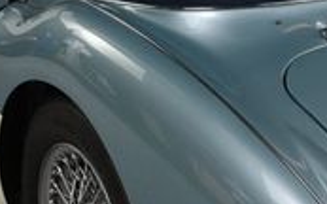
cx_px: 276
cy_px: 94
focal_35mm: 136
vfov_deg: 9.6
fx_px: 1212
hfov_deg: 15.2
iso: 100
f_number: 11
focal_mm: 24
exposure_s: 1/100
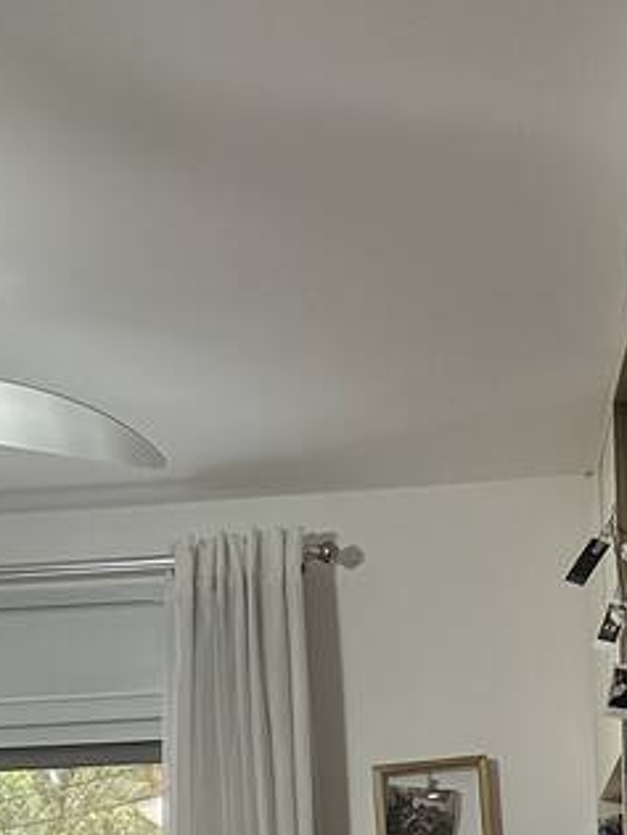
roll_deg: +1.1
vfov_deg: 21.8
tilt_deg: +3.6
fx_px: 1980
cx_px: 188
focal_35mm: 82
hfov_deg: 17.9
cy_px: 1041
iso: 200
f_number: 1.78
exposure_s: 1/60
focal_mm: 6.86
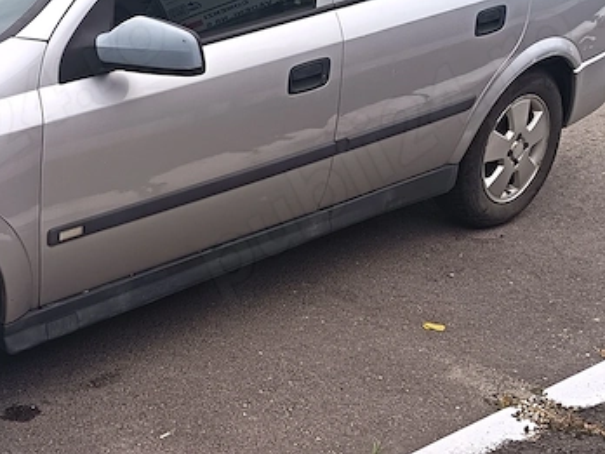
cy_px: 181
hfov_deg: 27.9
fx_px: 1206
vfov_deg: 21.3
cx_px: 181
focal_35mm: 69
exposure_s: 1/100
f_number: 1.75
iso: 234
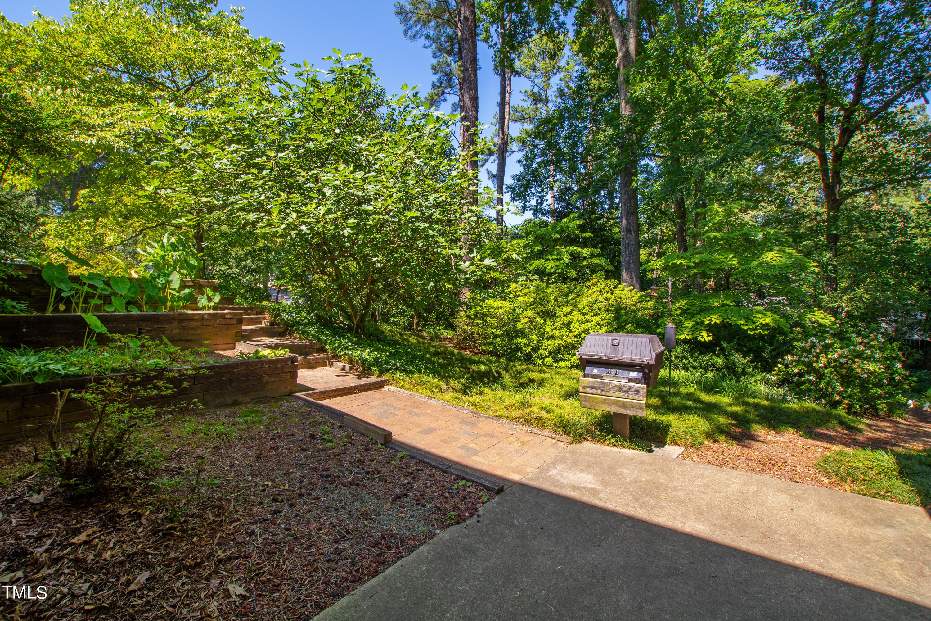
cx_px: 466
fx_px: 388
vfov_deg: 77.3
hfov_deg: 100.4
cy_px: 310
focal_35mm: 15
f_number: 8
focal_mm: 10
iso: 100
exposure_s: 1/60
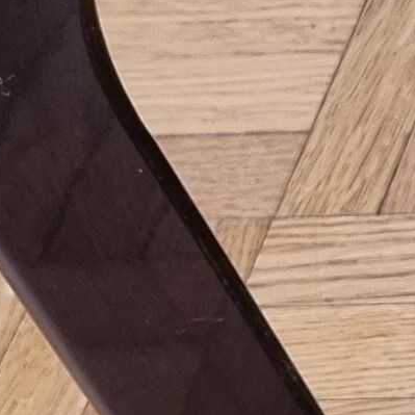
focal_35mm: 232
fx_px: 3147
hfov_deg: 6.7
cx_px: 1341
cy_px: -173
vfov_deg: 7.4
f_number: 1.8
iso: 160
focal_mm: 5.4
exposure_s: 1/100
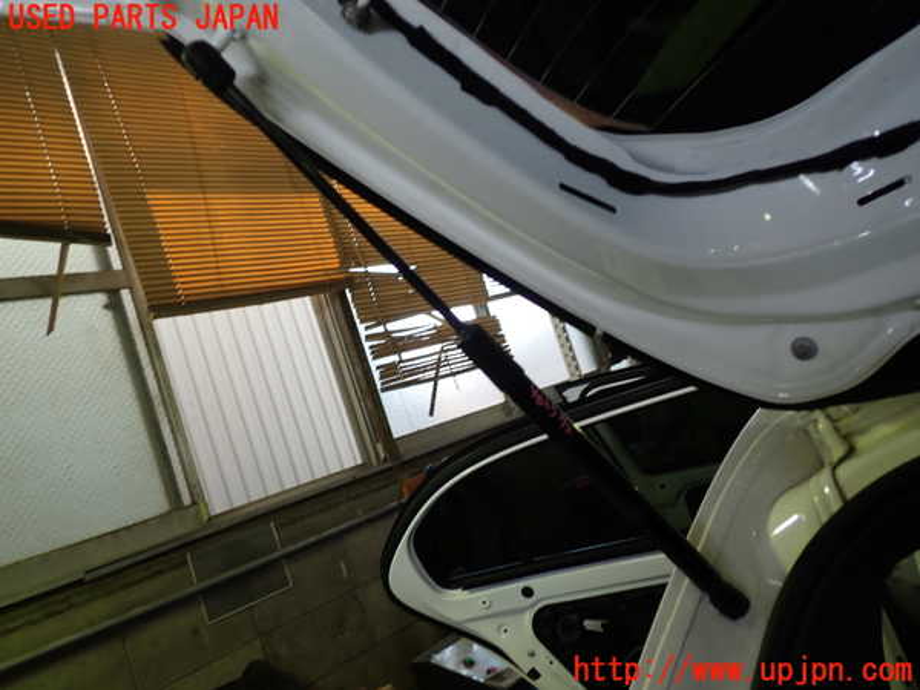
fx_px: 797
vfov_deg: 46.8
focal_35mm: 30
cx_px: 460
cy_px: 345
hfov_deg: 60.0
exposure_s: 1/60
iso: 125
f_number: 2.3
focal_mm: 5.4
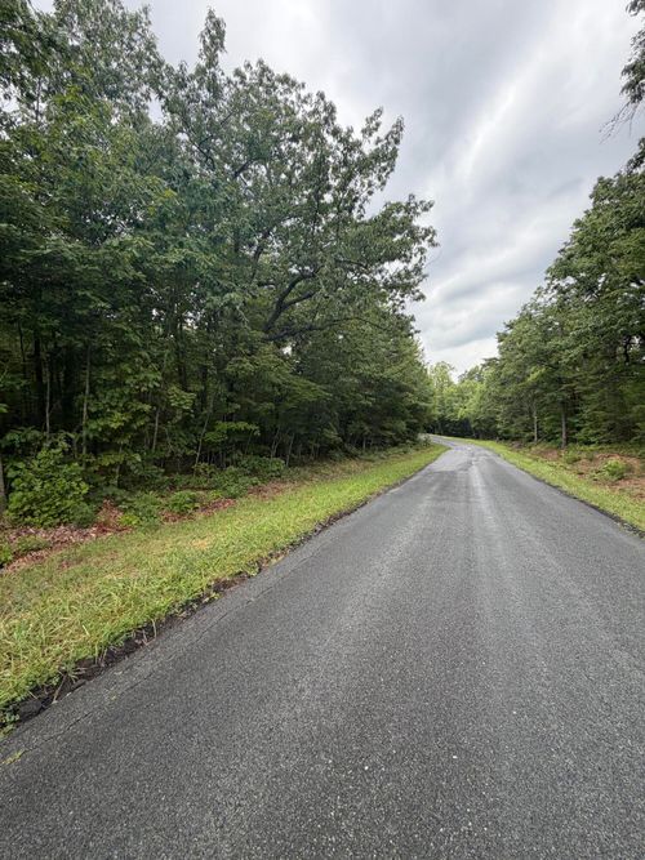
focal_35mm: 14
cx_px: 322
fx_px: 348
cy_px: 430
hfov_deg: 85.7
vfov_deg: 102.1
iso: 64
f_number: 2.2
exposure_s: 1/171
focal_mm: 2.22
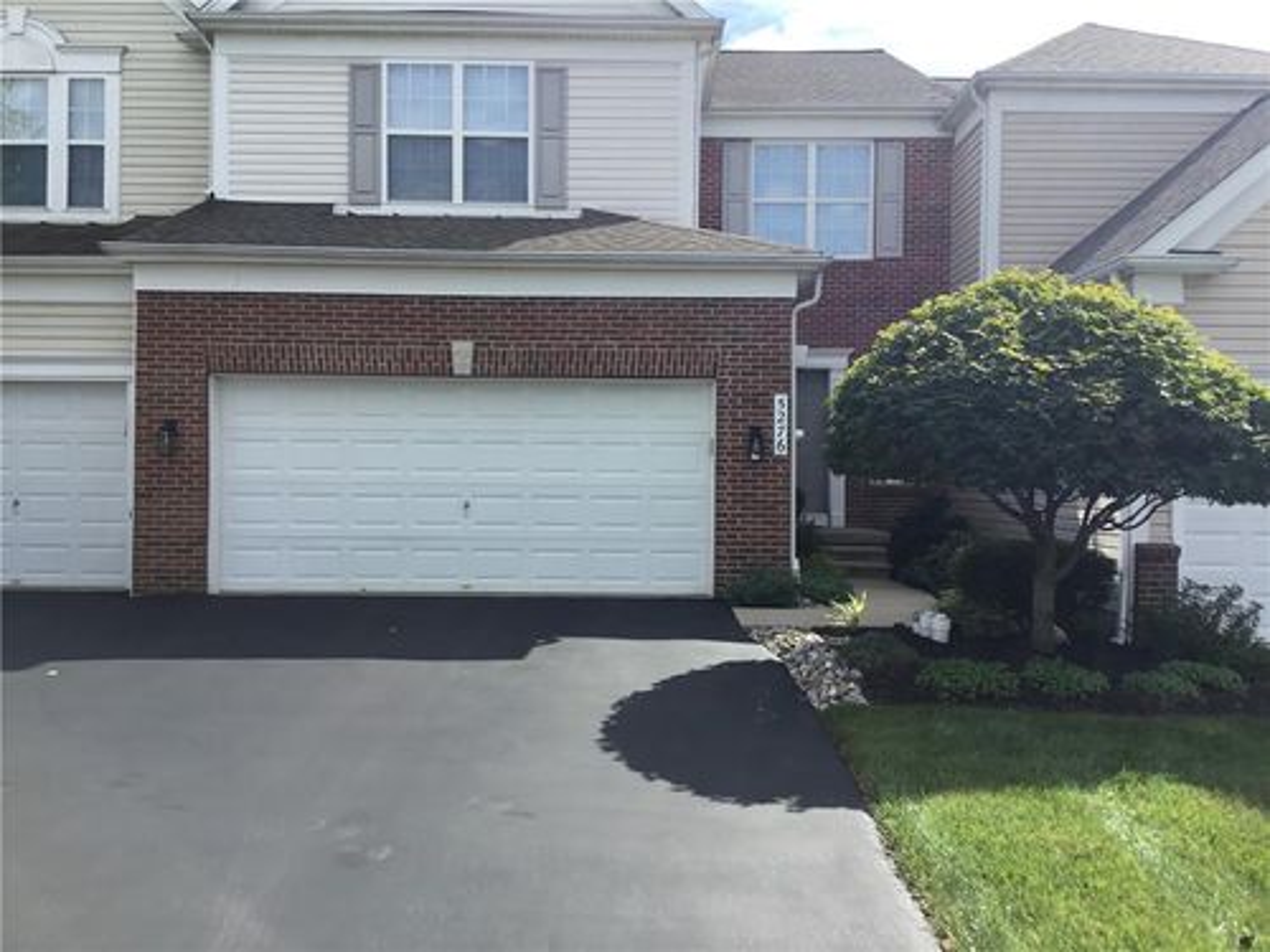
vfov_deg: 45.4
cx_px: 635
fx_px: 1137
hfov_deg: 58.4
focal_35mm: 31
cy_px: 476
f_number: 2.4
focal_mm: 3.3
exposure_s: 1/769
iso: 25
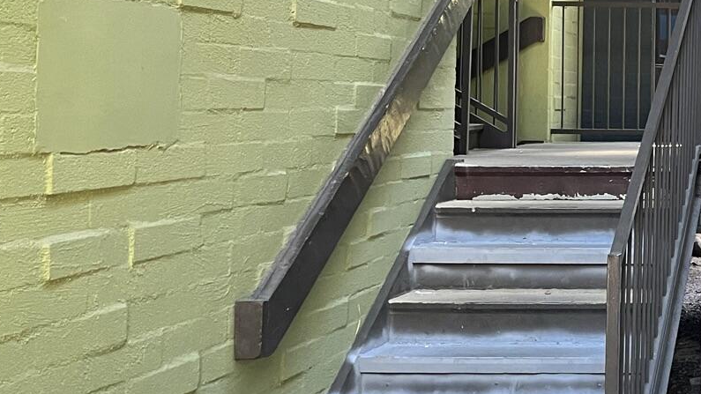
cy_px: 45
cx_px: 876
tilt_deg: +1.6
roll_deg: -0.4
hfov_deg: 25.5
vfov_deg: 16.3
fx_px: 1357
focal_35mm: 73
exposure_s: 1/66
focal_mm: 5.1
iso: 125
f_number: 1.6
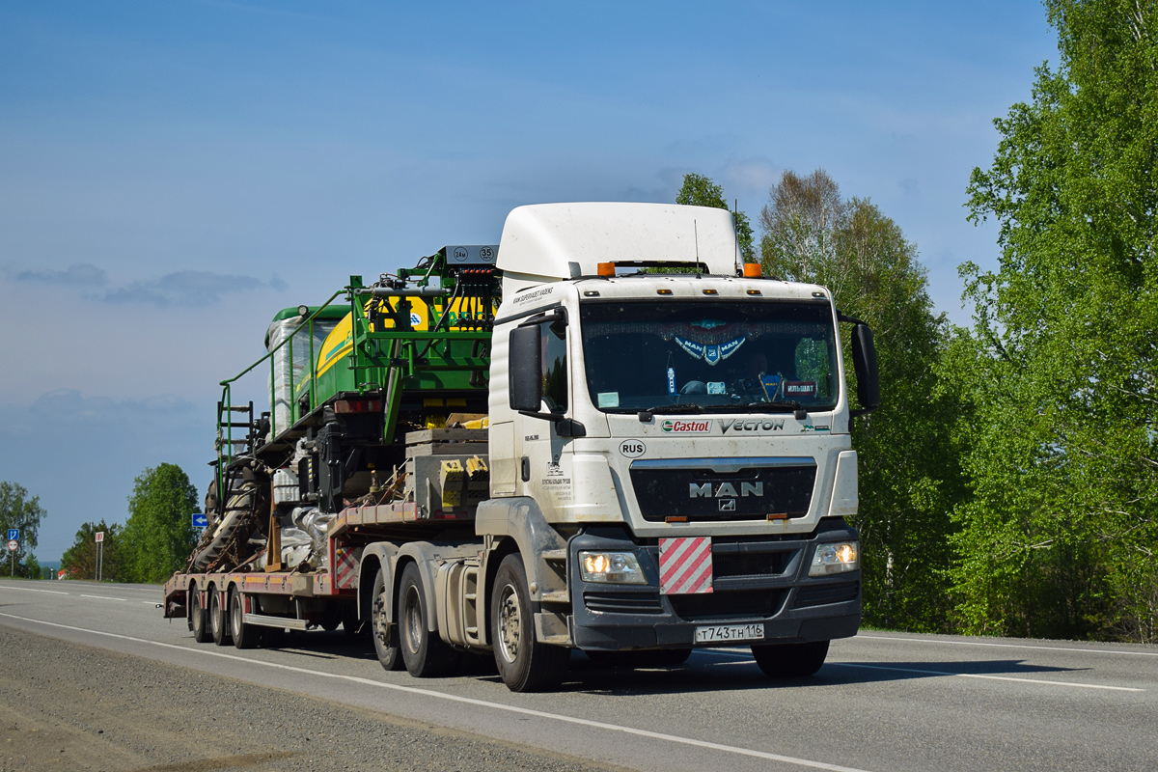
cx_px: 579
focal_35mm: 60
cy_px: 386
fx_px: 1930
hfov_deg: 33.4
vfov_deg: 22.6
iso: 100
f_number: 4.8
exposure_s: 1/1000
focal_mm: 40
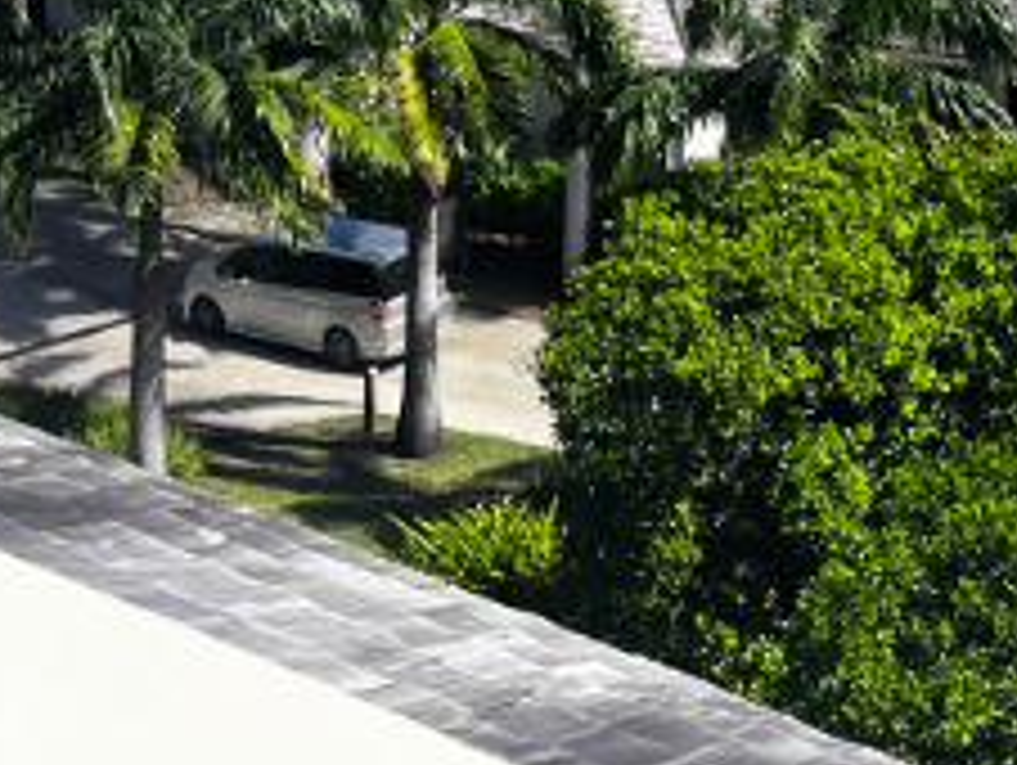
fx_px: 2706
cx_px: 688
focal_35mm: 92
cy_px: -504
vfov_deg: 14.6
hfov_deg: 21.2
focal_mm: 5.1
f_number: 1.6
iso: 50
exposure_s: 1/4016
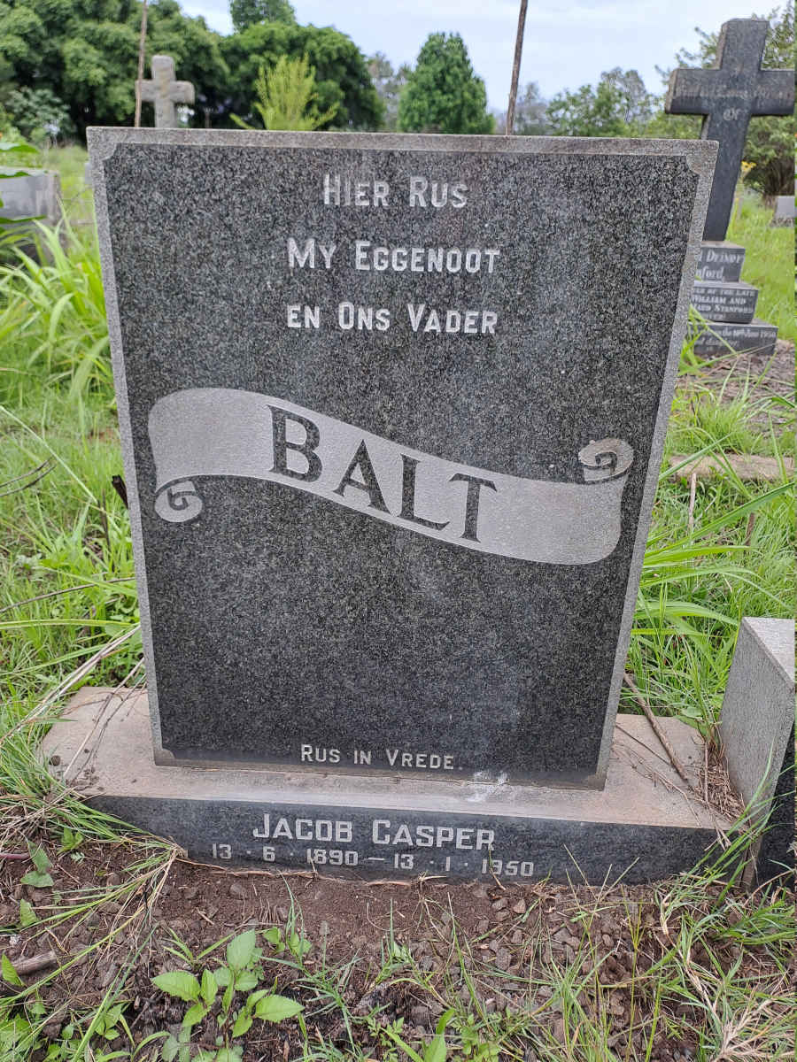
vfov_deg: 69.4
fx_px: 767
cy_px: 531
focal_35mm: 25
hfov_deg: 54.9
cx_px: 398
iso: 32
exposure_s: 1/145
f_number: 1.8
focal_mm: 4.65
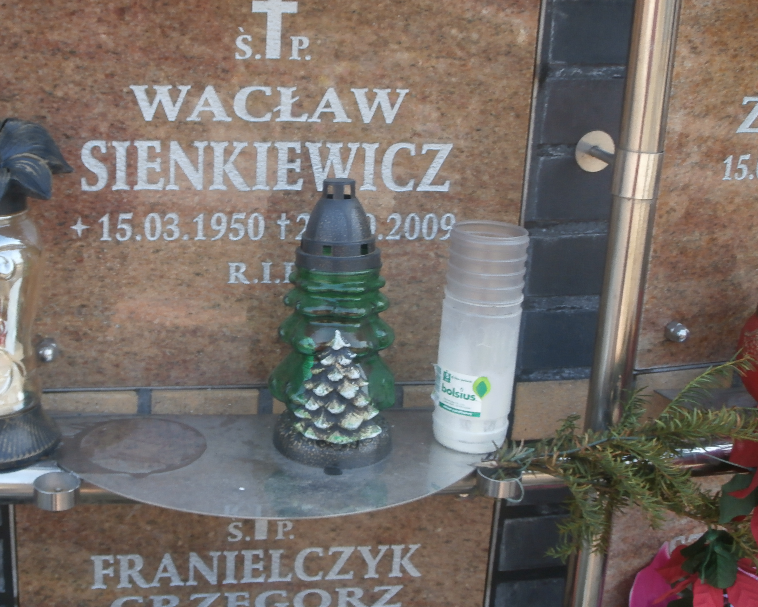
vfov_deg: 30.2
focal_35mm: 50
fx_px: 1122
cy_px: 274
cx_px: 261
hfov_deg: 37.0
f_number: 3.9
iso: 100
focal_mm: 6.67
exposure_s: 1/80
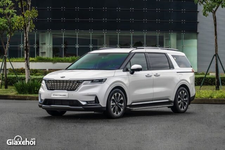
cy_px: 75
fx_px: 656
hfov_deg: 19.5
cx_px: 112
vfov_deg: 13.0
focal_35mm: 105
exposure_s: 1/200
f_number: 8
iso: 640
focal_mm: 70
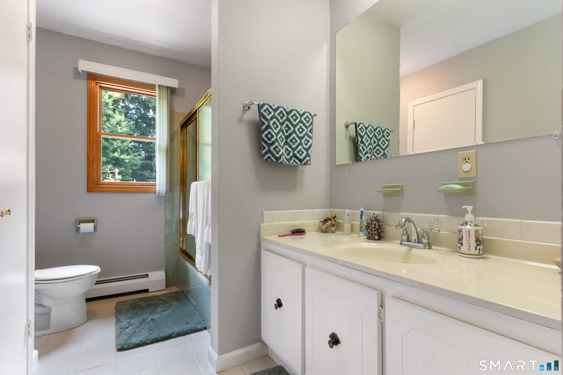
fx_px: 266
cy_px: 188
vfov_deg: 70.4
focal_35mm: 17
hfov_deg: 93.3
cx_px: 282
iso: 320
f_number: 8
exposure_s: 1/1.67
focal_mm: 17
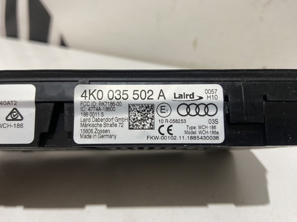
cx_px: 148
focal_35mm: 25
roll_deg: +2.3
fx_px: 214
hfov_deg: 69.4
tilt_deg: -32.7
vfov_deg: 54.8
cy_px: 111
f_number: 1.8
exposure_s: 1/50
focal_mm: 4.25
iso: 160
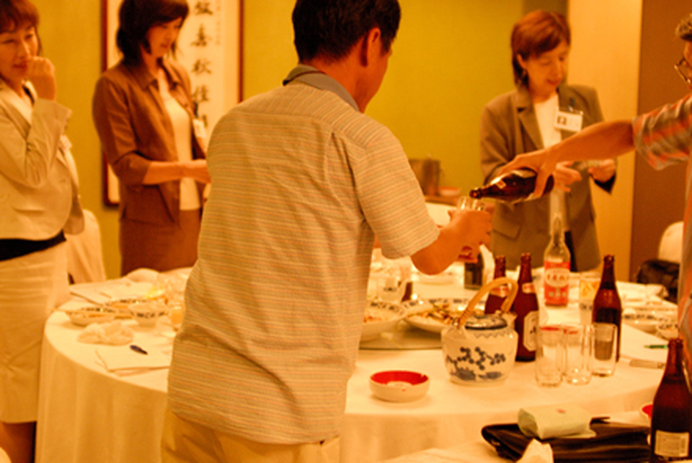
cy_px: 205
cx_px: 290
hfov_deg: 32.8
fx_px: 1174
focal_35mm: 61
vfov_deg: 22.3
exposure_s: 1/80
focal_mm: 28
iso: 800
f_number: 2
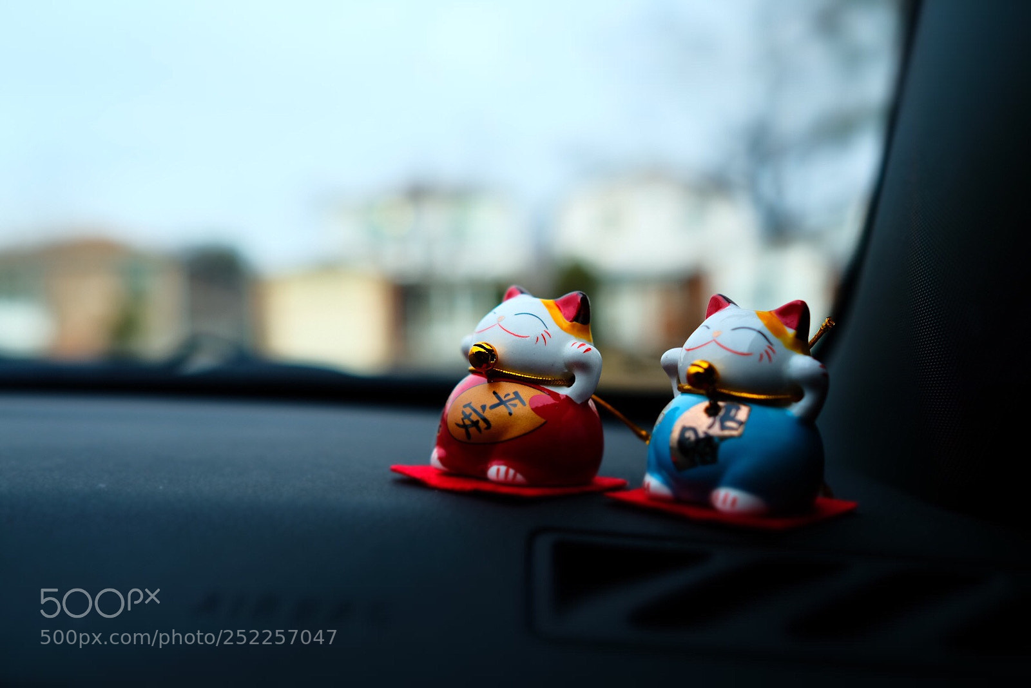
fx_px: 1002
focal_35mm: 35
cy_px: 344
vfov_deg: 37.9
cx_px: 516
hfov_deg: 54.4
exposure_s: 1/340
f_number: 2.8
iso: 200
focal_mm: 23
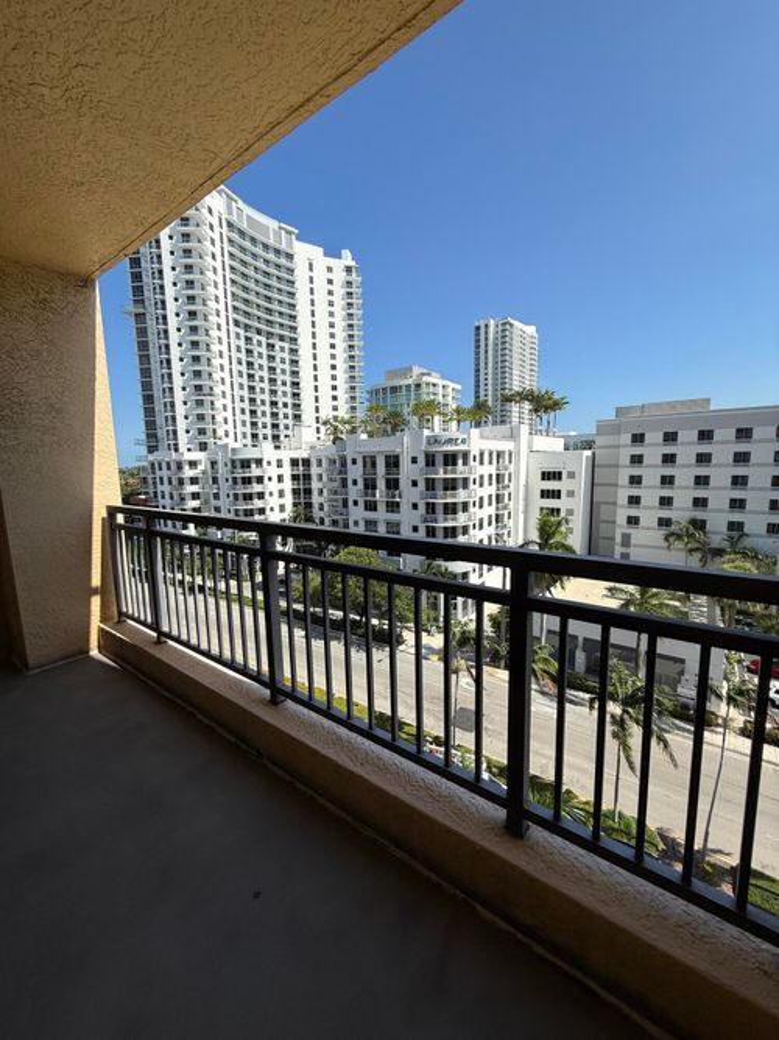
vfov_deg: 102.1
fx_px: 420
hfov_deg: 85.7
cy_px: 520
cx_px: 390
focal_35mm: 14
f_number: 2.2
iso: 50
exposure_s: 1/2506
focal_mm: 2.22
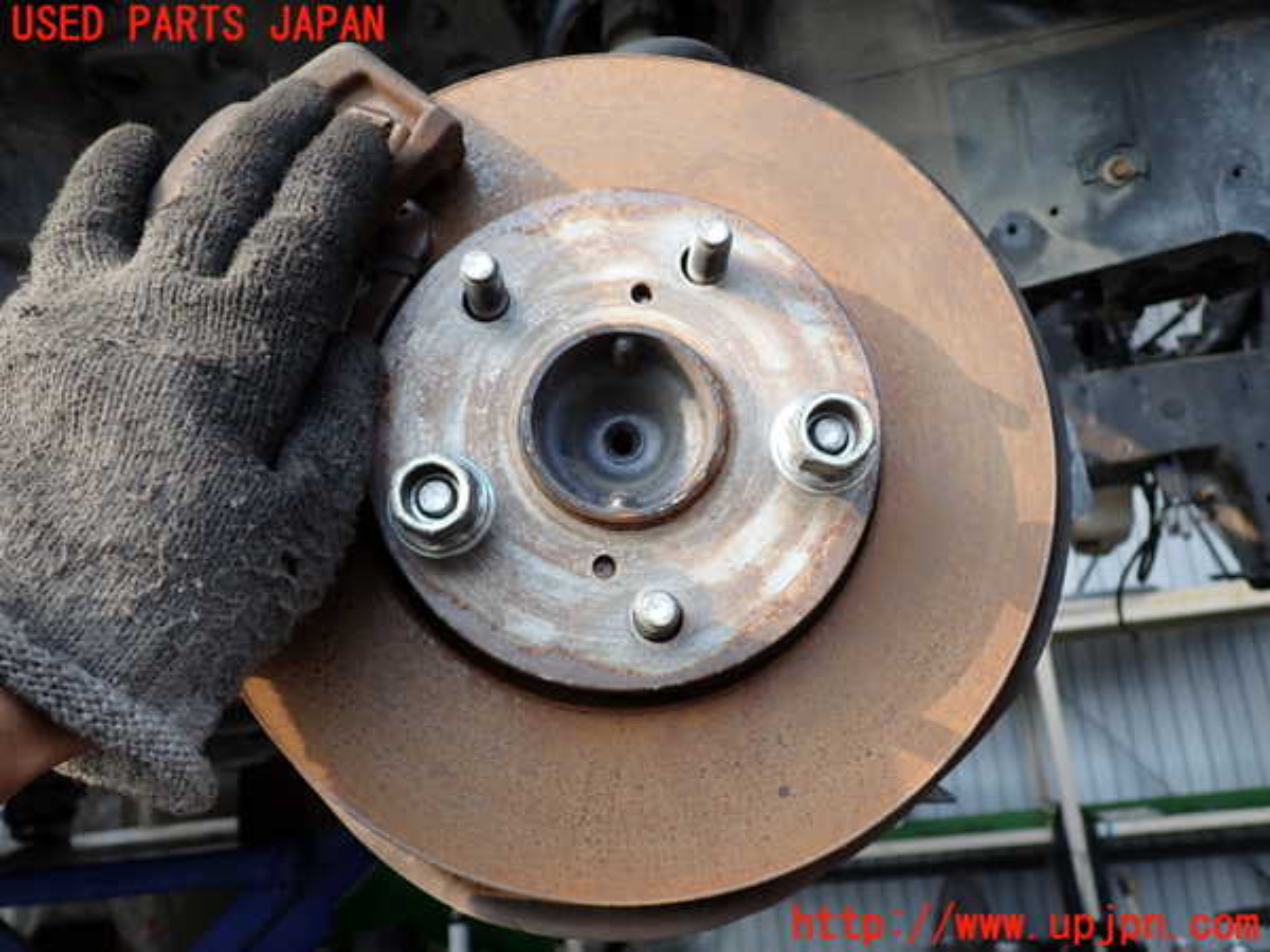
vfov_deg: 46.8
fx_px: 1101
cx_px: 635
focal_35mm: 30
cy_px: 476
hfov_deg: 60.0
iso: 100
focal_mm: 5.4
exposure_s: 1/320
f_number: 2.3
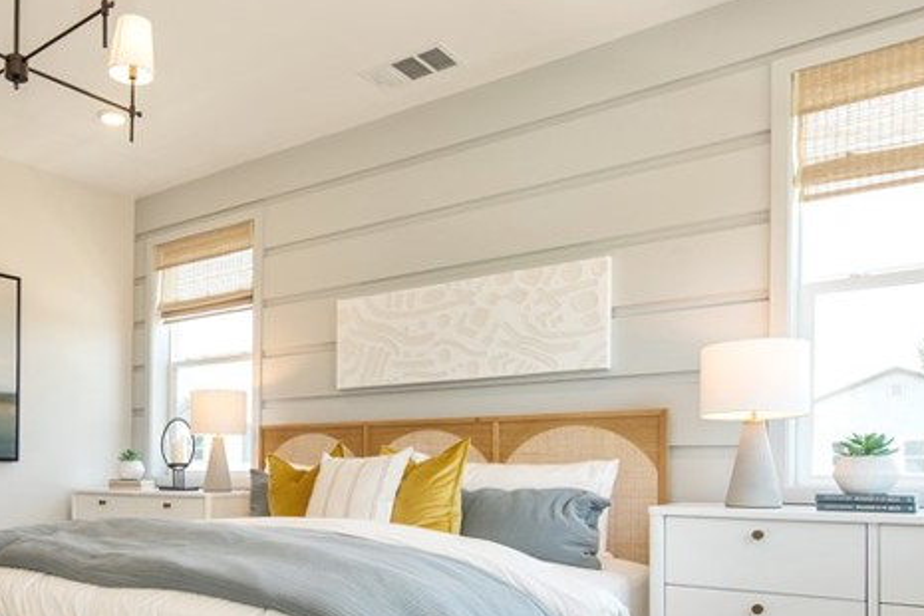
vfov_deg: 38.9
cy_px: 460
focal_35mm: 33
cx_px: 246
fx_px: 847
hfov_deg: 54.9
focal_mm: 15
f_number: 5.6
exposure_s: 1/125
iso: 400
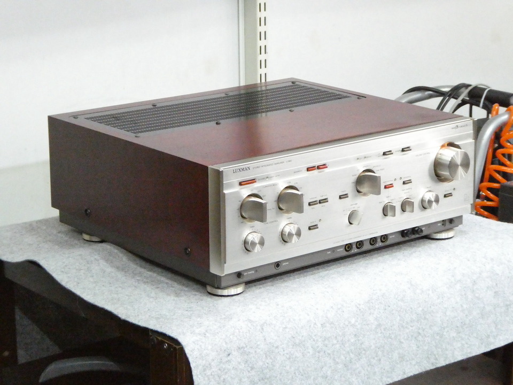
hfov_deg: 21.8
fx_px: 1334
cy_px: 192
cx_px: 256
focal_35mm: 90
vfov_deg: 16.4
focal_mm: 16.1
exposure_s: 1/125
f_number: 4.9
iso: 3200
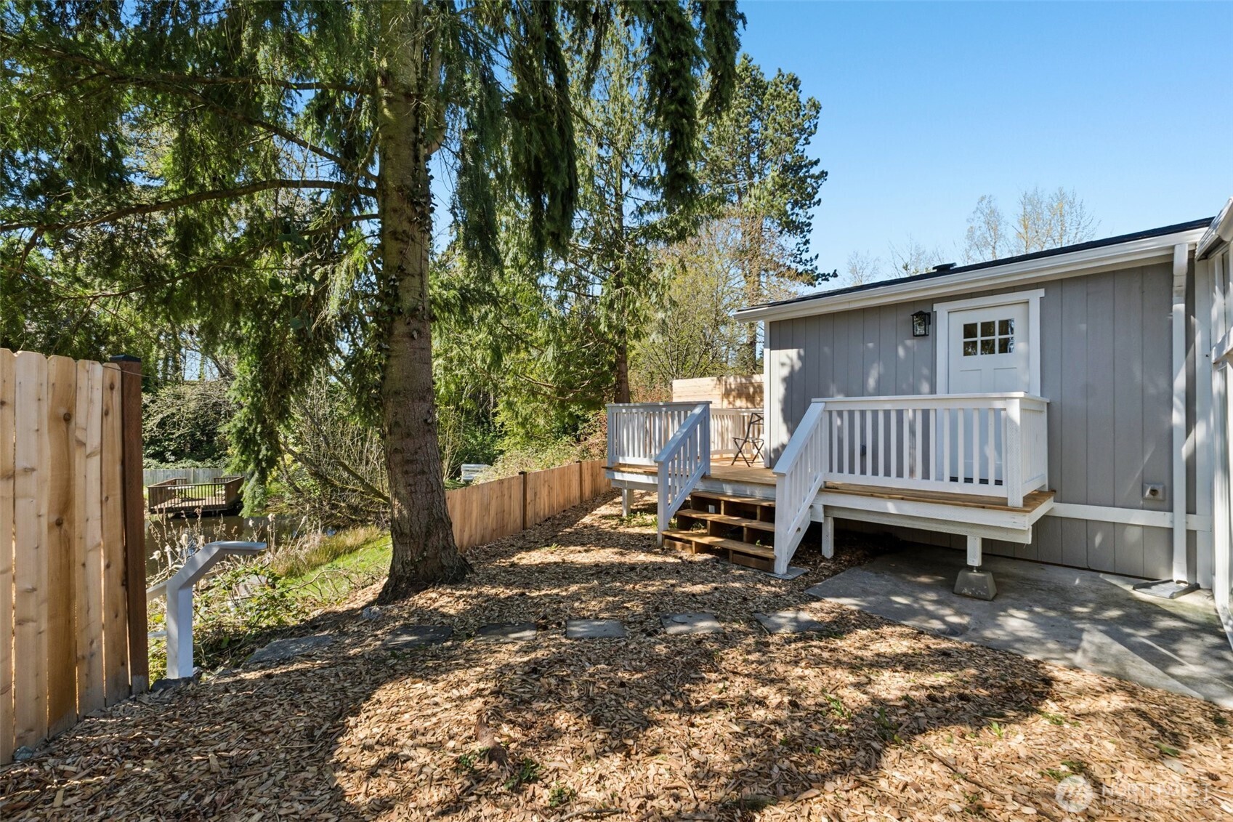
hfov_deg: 100.4
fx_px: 514
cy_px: 411
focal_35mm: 15
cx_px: 616
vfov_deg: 77.3
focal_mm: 10
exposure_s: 1/100
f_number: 9
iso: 250
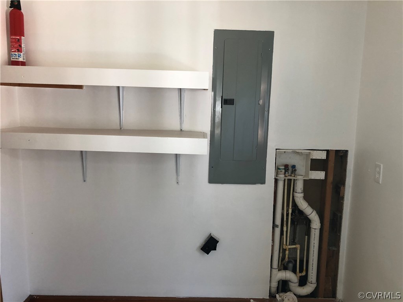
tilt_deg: -8.7
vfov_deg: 49.7
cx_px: 202
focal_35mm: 28
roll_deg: -0.5
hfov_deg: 63.4
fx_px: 326
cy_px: 151
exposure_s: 1/30
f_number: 1.8
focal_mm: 4
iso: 40
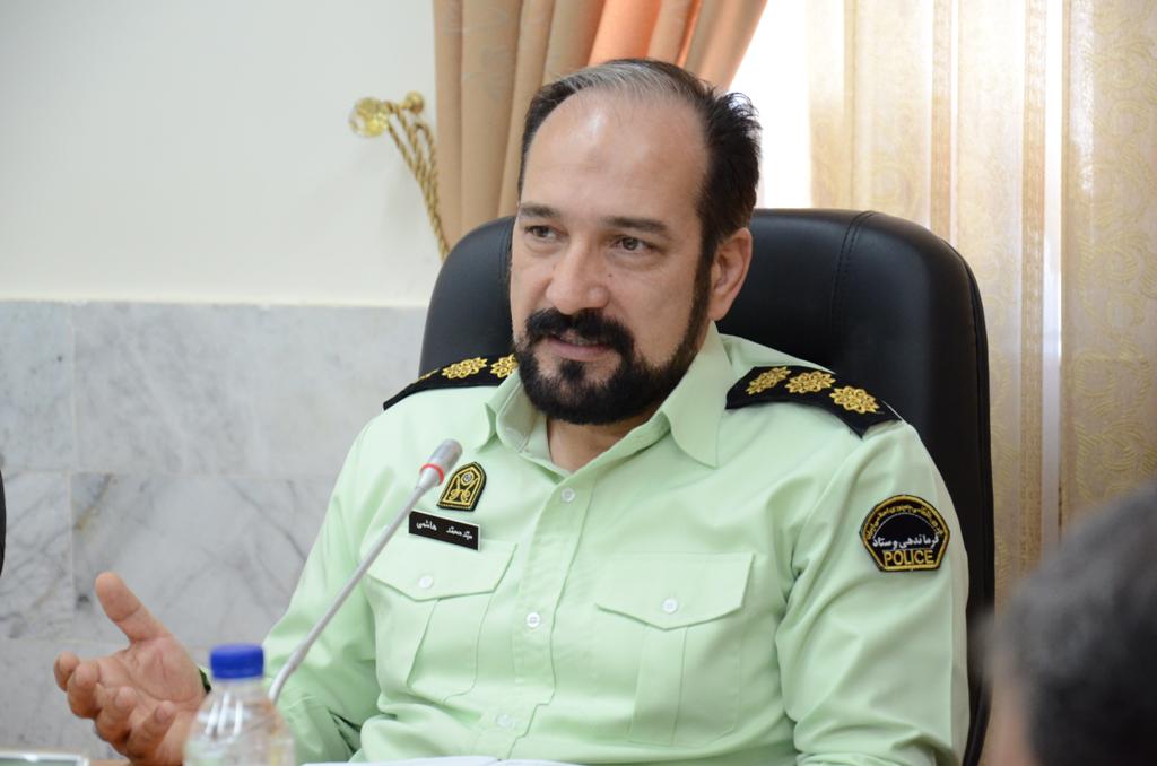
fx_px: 4426
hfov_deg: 14.9
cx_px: 578
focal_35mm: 138
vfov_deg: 9.9
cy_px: 383
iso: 2000
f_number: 5.6
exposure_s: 1/60
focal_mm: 92
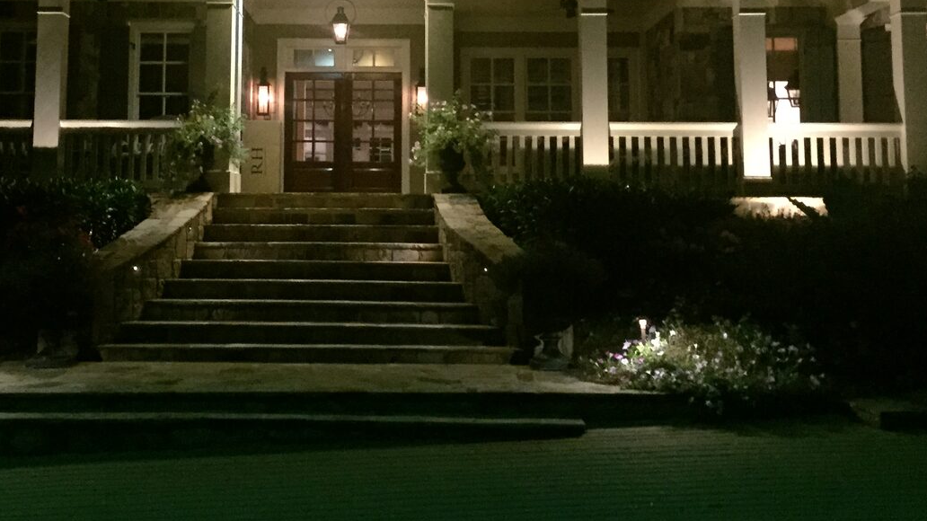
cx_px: 373
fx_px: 1204
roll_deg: -1.1
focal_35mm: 49
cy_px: 99
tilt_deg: +5.9
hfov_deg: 41.9
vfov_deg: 24.0
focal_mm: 4.15
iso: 1000
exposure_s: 1/15
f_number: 2.2
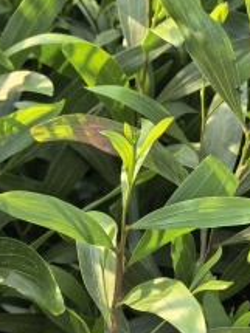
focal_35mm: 119
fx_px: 1147
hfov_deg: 12.1
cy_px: 295
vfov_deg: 16.4
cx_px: -75
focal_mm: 5.75
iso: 160
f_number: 2
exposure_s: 1/1689
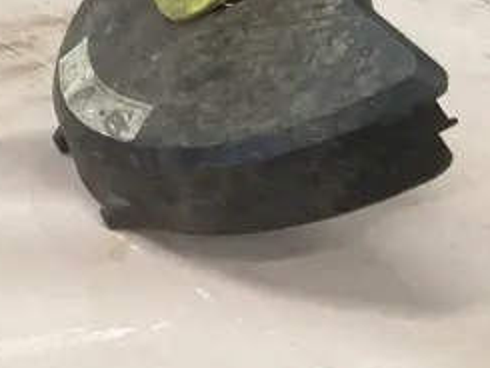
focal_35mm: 117
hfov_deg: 13.9
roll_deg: -0.2
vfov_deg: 12.5
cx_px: -526
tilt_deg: -19.7
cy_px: -2
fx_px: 1657
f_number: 1.8
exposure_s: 1/50
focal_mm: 3.99
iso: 64
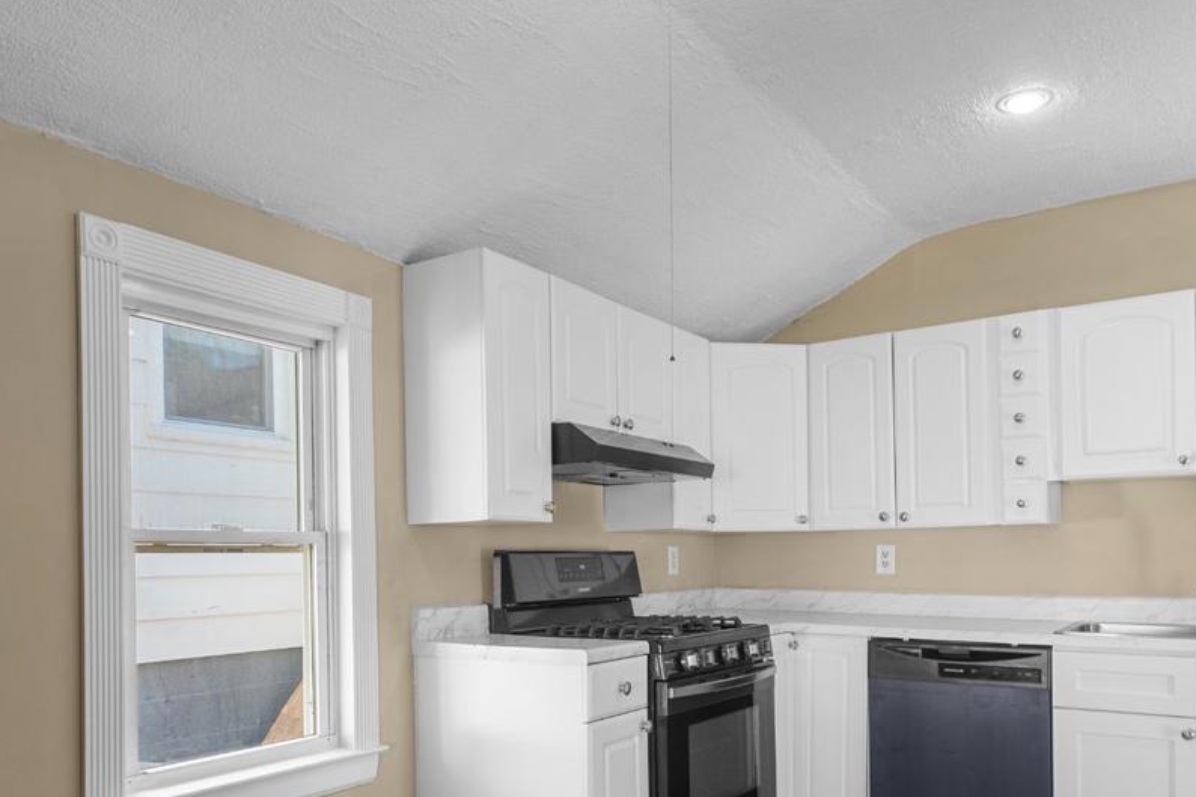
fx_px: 963
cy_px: 568
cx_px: 613
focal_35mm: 29
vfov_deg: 43.9
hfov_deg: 63.7
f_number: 8
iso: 200
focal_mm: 16
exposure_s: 1/6
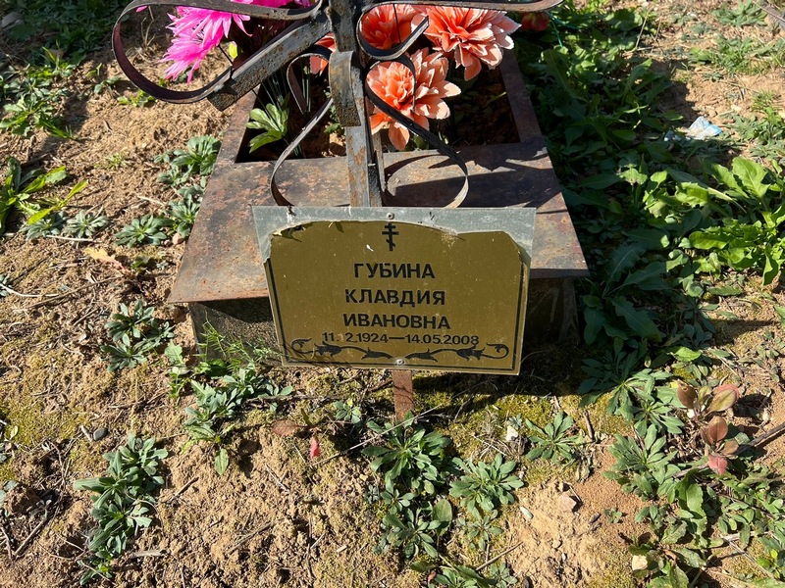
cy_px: 294
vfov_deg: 53.1
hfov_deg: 67.3
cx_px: 392
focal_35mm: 26
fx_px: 590
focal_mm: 5.7
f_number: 1.5
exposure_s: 1/1808
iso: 50
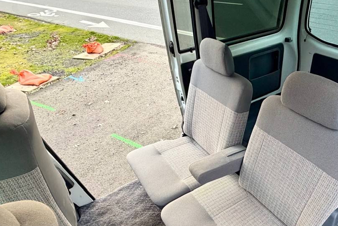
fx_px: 216
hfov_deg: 71.6
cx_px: 247
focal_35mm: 23
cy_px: 177
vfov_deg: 52.0
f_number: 2.2
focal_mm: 2.22
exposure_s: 1/60
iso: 400
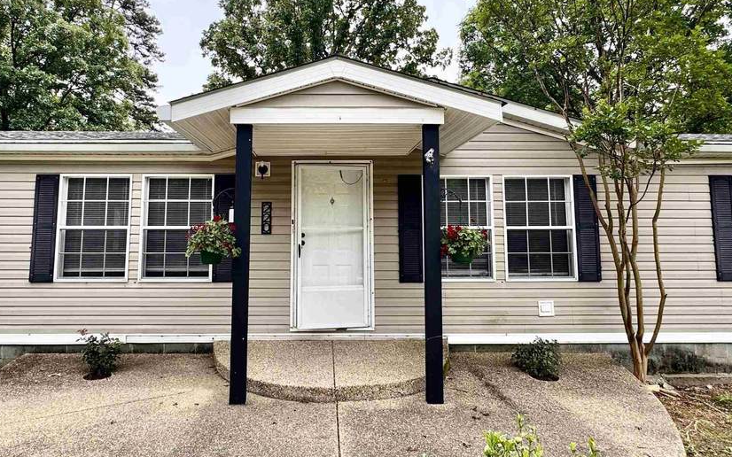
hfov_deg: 76.9
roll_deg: +0.1
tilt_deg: +4.4
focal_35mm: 23
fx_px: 459
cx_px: 327
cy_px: 188
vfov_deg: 52.7
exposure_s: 1/804
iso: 50
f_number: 2.2
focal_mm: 2.22
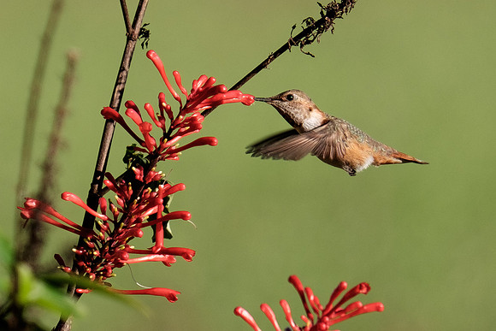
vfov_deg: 1.7
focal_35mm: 820
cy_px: 204
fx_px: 11296
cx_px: 181
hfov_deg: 2.5
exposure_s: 1/1600
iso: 200
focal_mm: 200
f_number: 4.8
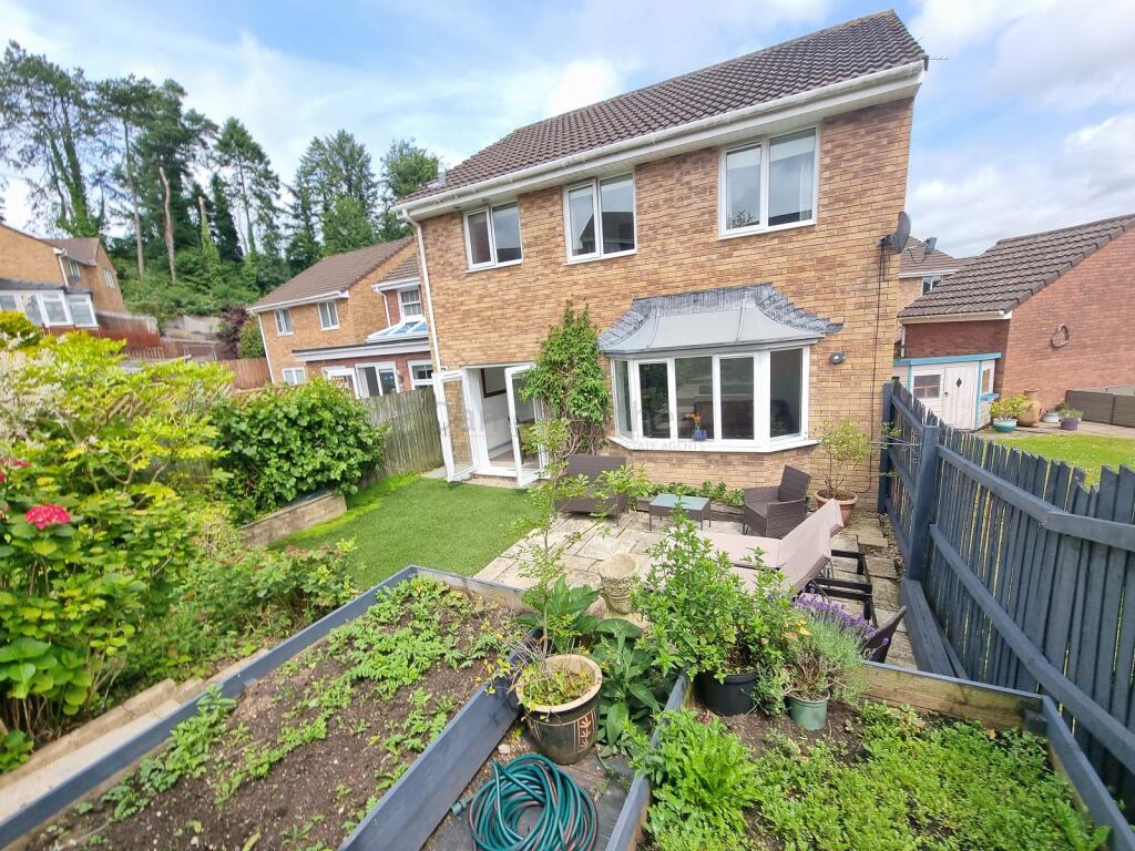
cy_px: 426
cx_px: 568
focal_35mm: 13
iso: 50
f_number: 2.2
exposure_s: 1/930
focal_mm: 2.2
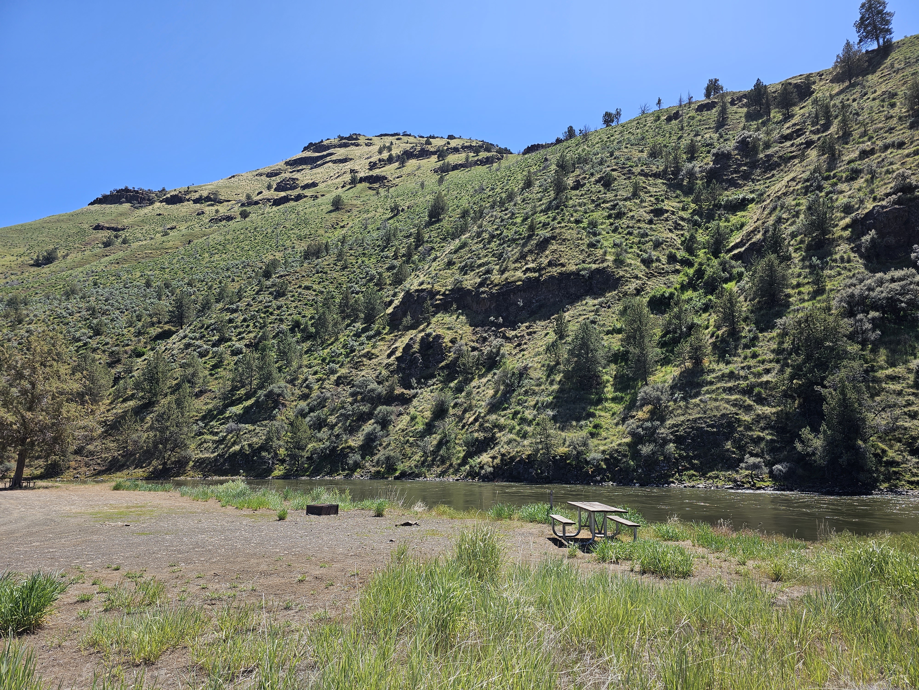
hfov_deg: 73.9
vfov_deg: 58.9
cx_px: 460
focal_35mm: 23
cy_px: 345
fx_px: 611
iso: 10
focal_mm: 6.3
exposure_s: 1/559
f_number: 1.7
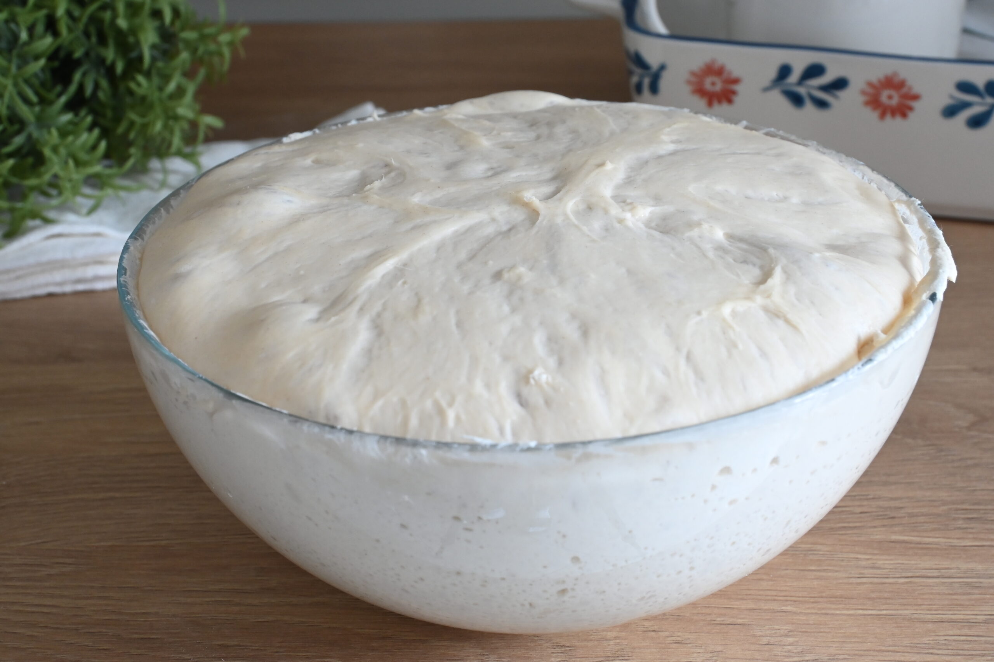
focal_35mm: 52
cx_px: 497
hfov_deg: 38.2
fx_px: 1435
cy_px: 331
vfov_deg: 26.0
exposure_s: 1/6
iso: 800
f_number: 9
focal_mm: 35
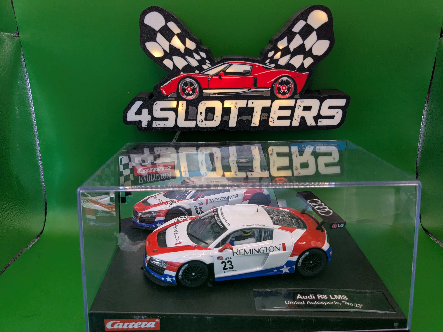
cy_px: 166
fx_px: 346
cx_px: 222
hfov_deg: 65.3
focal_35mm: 27
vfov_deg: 51.4
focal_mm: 4.38
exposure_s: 1/99.9
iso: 154
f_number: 1.73
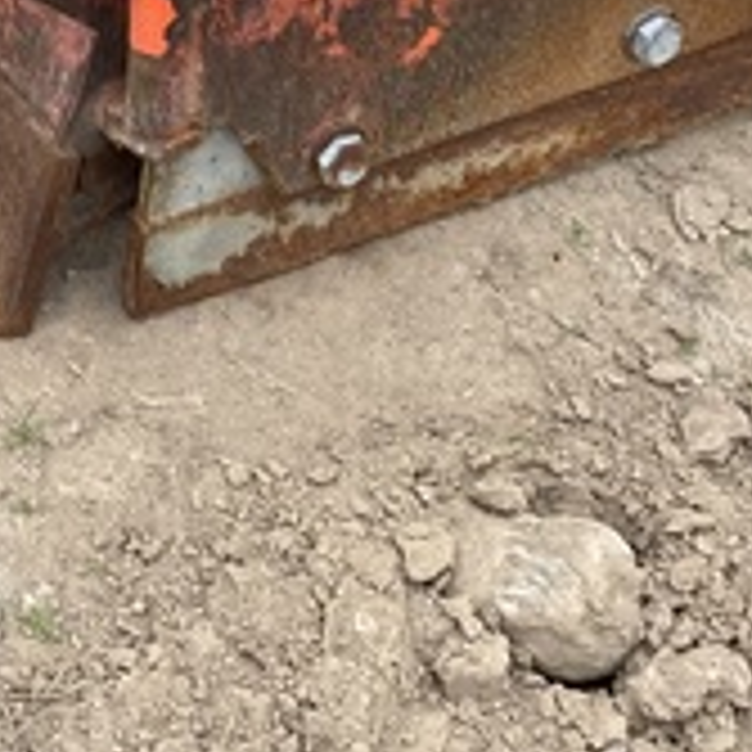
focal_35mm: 110
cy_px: -540
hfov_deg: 15.3
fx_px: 2704
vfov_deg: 14.2
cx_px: -113
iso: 32
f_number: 1.8
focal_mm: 4.25
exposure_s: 1/317
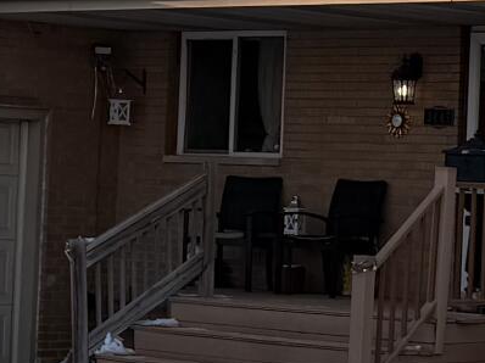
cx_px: 335
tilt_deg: +1.8
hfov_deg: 10.9
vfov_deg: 8.2
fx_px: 2534
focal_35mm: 181
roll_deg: -1.1
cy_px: 83
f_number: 1.78
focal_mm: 6.76
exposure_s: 1/2703
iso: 80
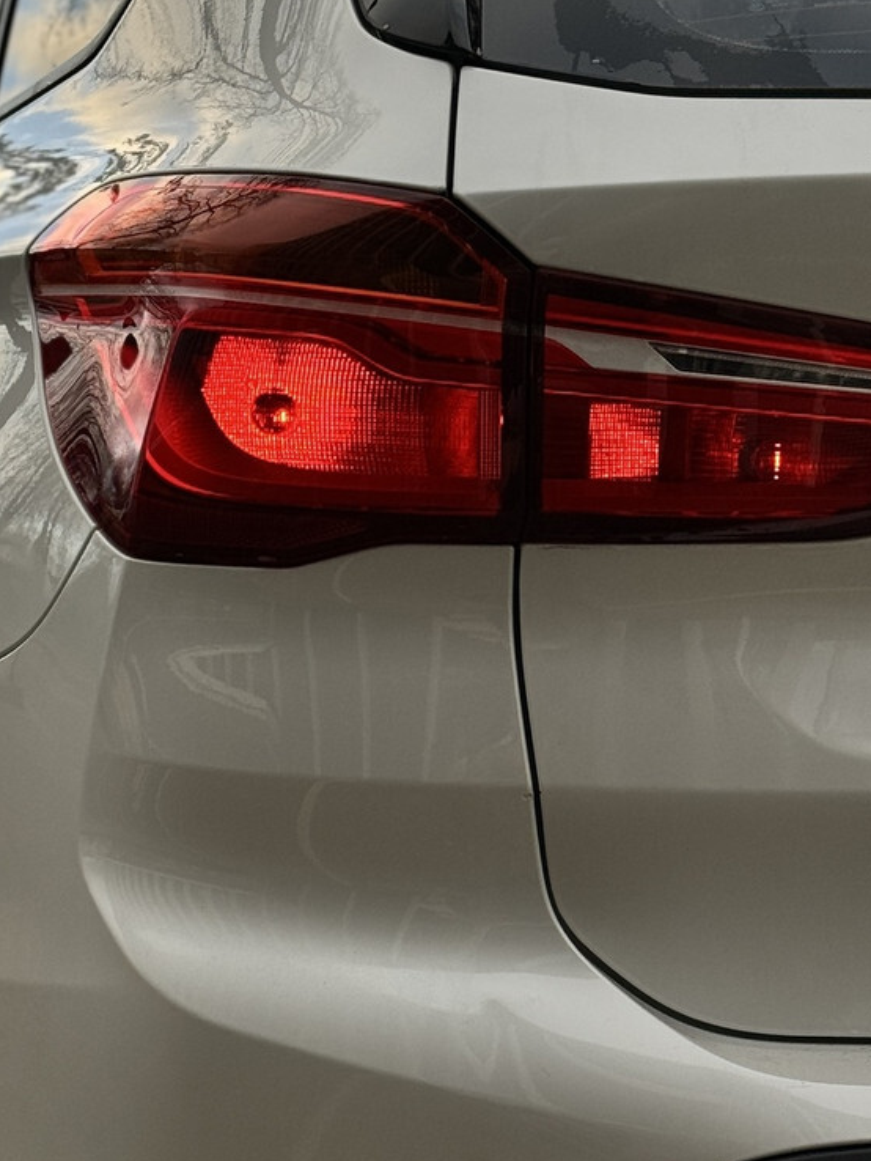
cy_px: 563
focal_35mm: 104
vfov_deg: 18.9
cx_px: 336
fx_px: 3487
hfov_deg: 14.2
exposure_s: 1/1490
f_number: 1.78
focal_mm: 6.76
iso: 64
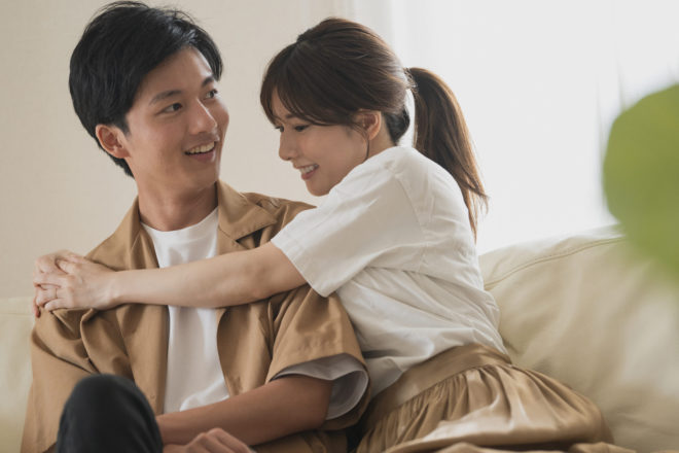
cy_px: 226
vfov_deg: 9.1
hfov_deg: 13.7
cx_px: 340
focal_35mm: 150
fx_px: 2829
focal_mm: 150
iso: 1250
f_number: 2.8
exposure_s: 1/250
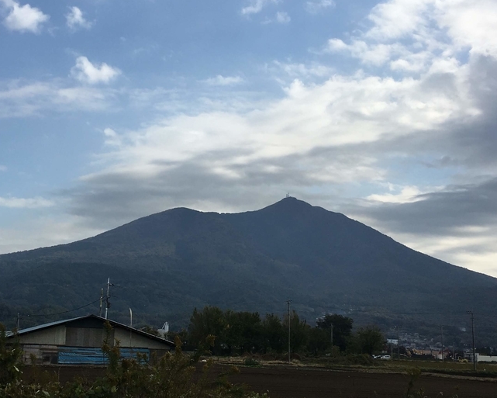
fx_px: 780
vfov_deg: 28.6
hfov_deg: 35.1
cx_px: 178
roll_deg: -1.5
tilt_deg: +7.8
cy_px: 207
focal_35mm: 53
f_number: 2.2
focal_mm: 4.15
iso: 25
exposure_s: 1/2137
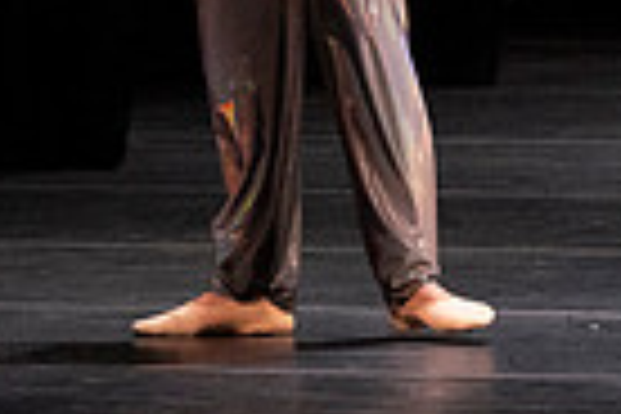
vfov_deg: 1.1
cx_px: -58
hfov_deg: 1.6
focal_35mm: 1274
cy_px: -268
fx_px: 21975
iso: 12800
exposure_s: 1/320
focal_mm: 303
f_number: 9
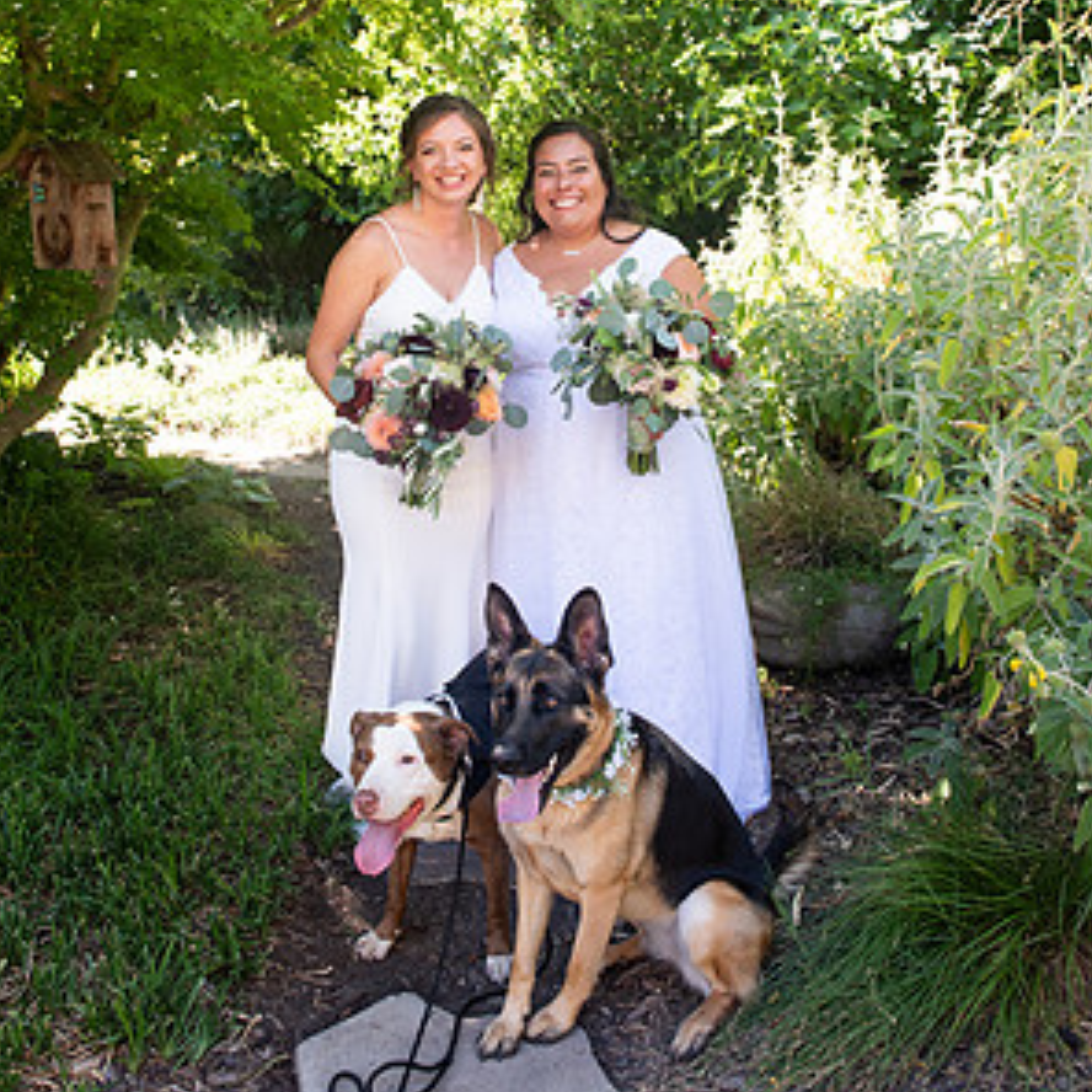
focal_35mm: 31
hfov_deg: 52.5
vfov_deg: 51.8
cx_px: 550
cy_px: 387
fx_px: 1106
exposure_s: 1/200
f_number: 5
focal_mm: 24
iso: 640
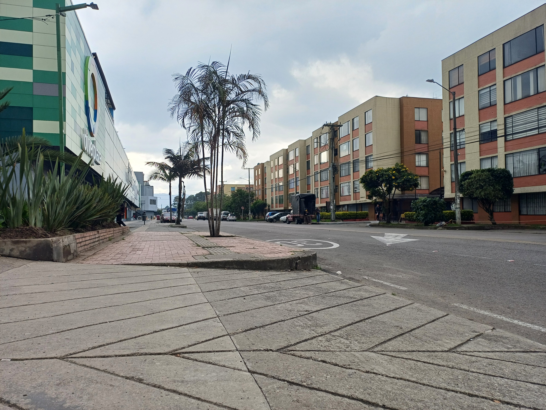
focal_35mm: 25
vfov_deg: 54.9
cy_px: 205
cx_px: 273
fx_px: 394
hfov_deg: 69.4
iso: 50
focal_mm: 4.65
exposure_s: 1/317
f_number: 1.8
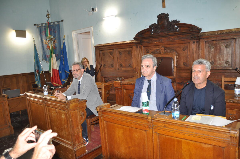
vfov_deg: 47.8
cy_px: 80
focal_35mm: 27
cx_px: 120
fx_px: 180
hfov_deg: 67.4
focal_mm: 18
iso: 640
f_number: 3.5
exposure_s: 1/100
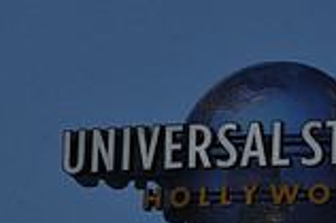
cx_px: 302
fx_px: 6825
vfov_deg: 1.9
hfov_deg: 2.8
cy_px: 376
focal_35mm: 732
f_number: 11
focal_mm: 200
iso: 1250
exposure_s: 1/500
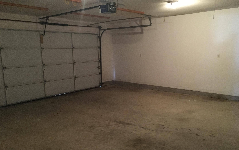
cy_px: 81
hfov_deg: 61.2
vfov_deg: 40.6
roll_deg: +1.0
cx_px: 120
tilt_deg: -7.8
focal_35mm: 31
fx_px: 202
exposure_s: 1/15
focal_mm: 4.15
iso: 250
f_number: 2.2
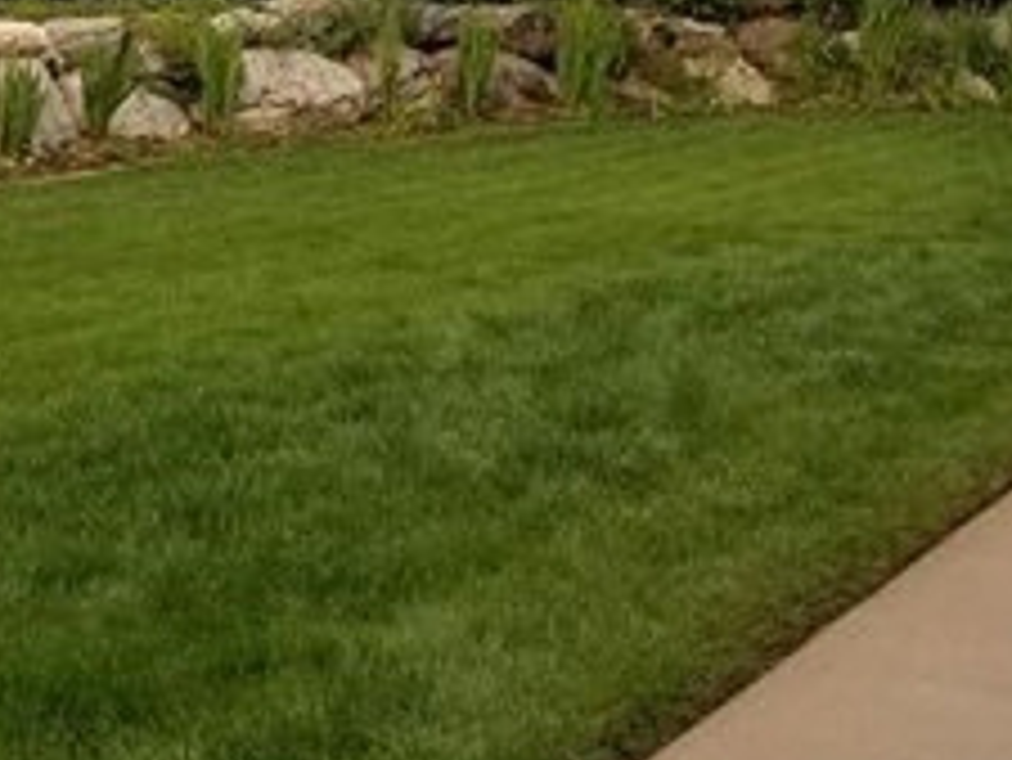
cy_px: -45
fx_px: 2165
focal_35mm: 74
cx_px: -279
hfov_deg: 23.5
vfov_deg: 19.2
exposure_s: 1/164
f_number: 1.7
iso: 50
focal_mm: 4.2
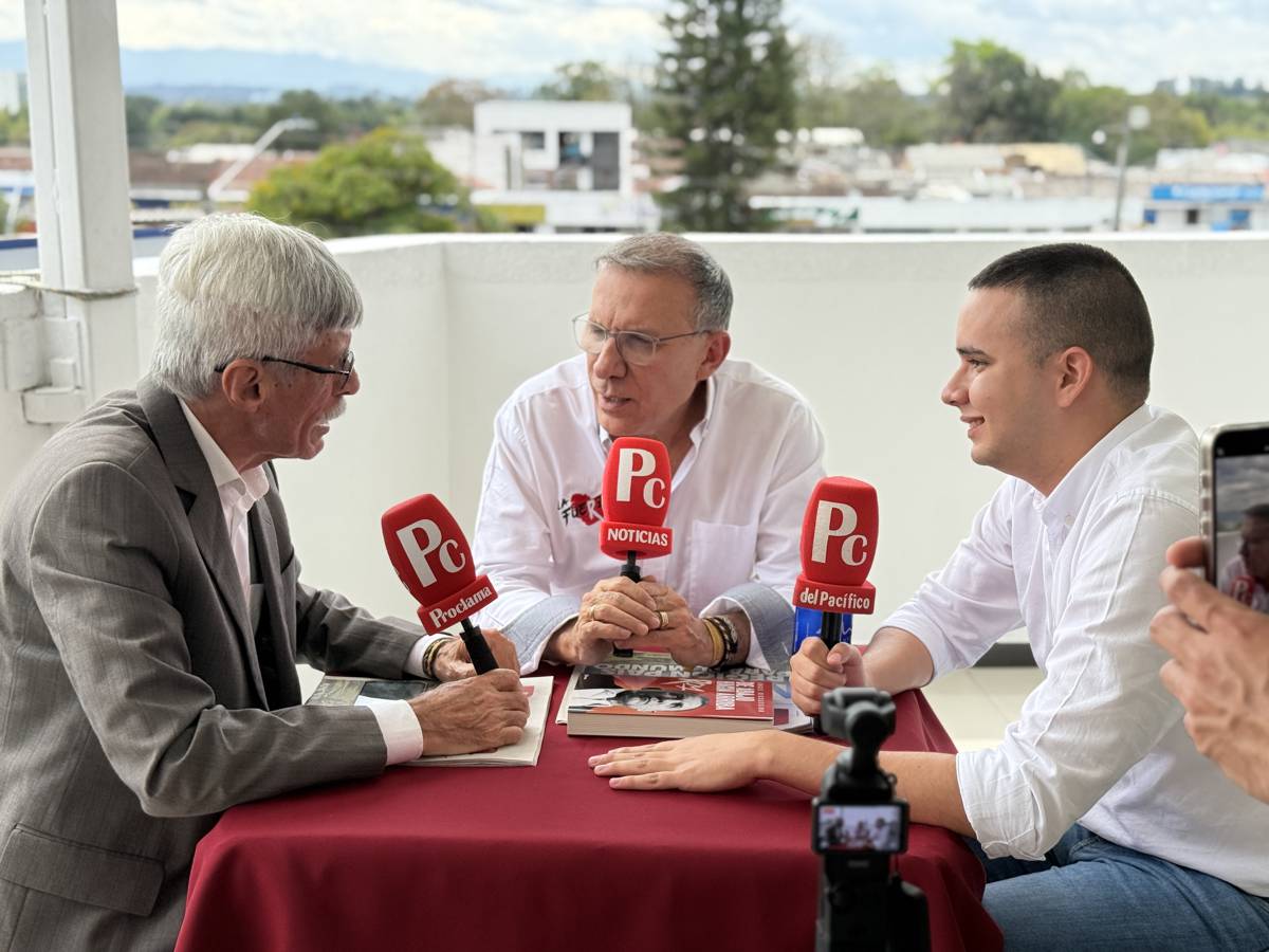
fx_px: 1760
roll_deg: +0.2
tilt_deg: -10.8
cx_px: 634
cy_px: 476
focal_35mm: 48
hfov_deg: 39.7
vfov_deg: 30.3
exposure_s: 1/1513
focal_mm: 6.76
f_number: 1.78
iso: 80
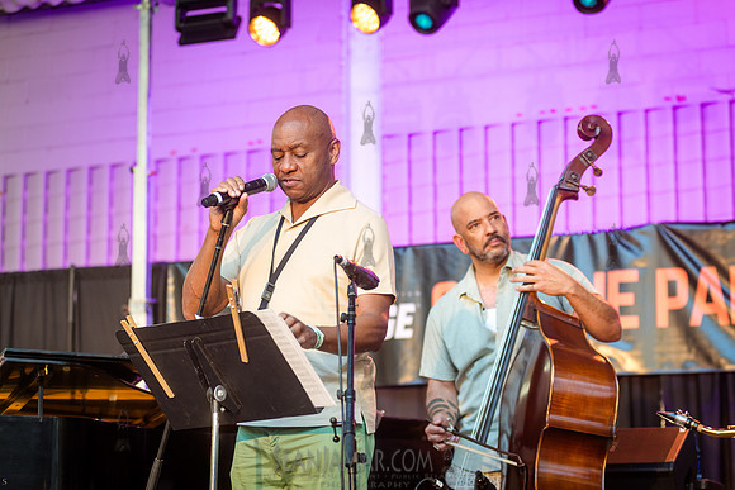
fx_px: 1752
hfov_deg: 23.7
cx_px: 368
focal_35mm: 86
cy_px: 245
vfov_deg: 15.9
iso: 800
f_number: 3.5
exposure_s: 1/200
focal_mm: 80
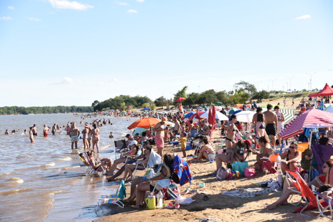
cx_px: 166
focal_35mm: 65
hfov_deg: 31.0
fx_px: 601
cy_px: 111
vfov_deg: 20.9
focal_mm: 65
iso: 250
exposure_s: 1/640
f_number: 5.6
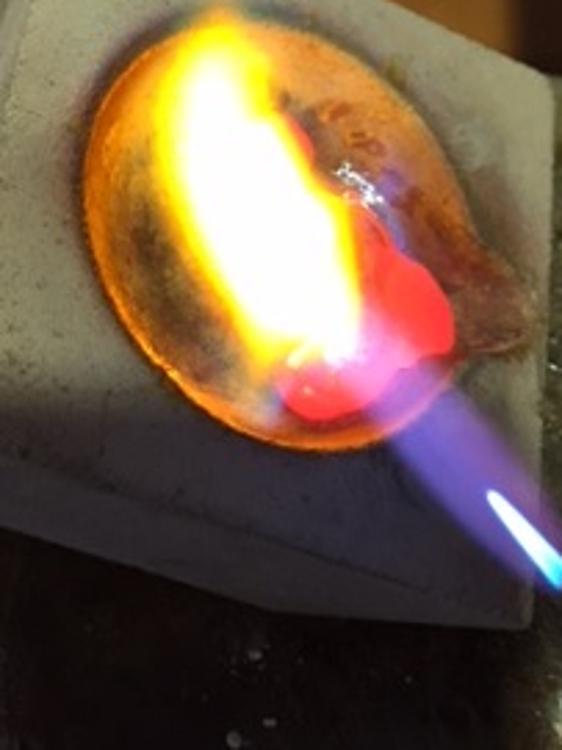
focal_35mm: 60
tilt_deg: -60.6
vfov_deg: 31.6
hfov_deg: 24.1
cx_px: 140
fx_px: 1300
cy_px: 181
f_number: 2.2
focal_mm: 4.15
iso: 100
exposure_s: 1/33
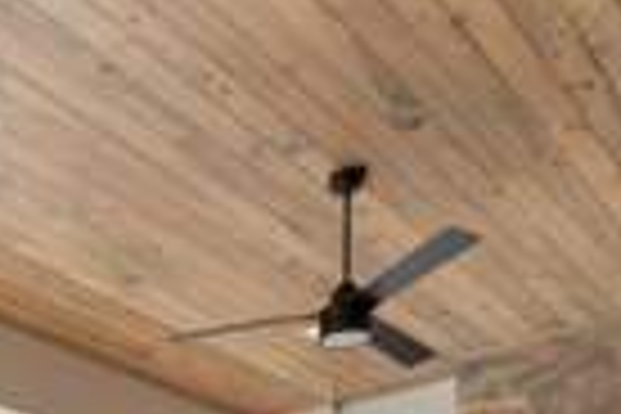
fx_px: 897
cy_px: 706
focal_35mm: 52
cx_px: -90
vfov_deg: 20.2
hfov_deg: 32.7
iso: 320
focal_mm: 10
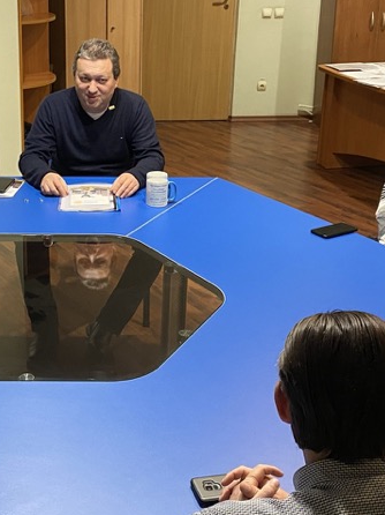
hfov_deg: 25.7
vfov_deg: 34.3
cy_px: 206
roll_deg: -0.2
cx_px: 82
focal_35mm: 56
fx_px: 831
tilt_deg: -19.6
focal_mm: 4.25
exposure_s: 1/33
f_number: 1.8
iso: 400
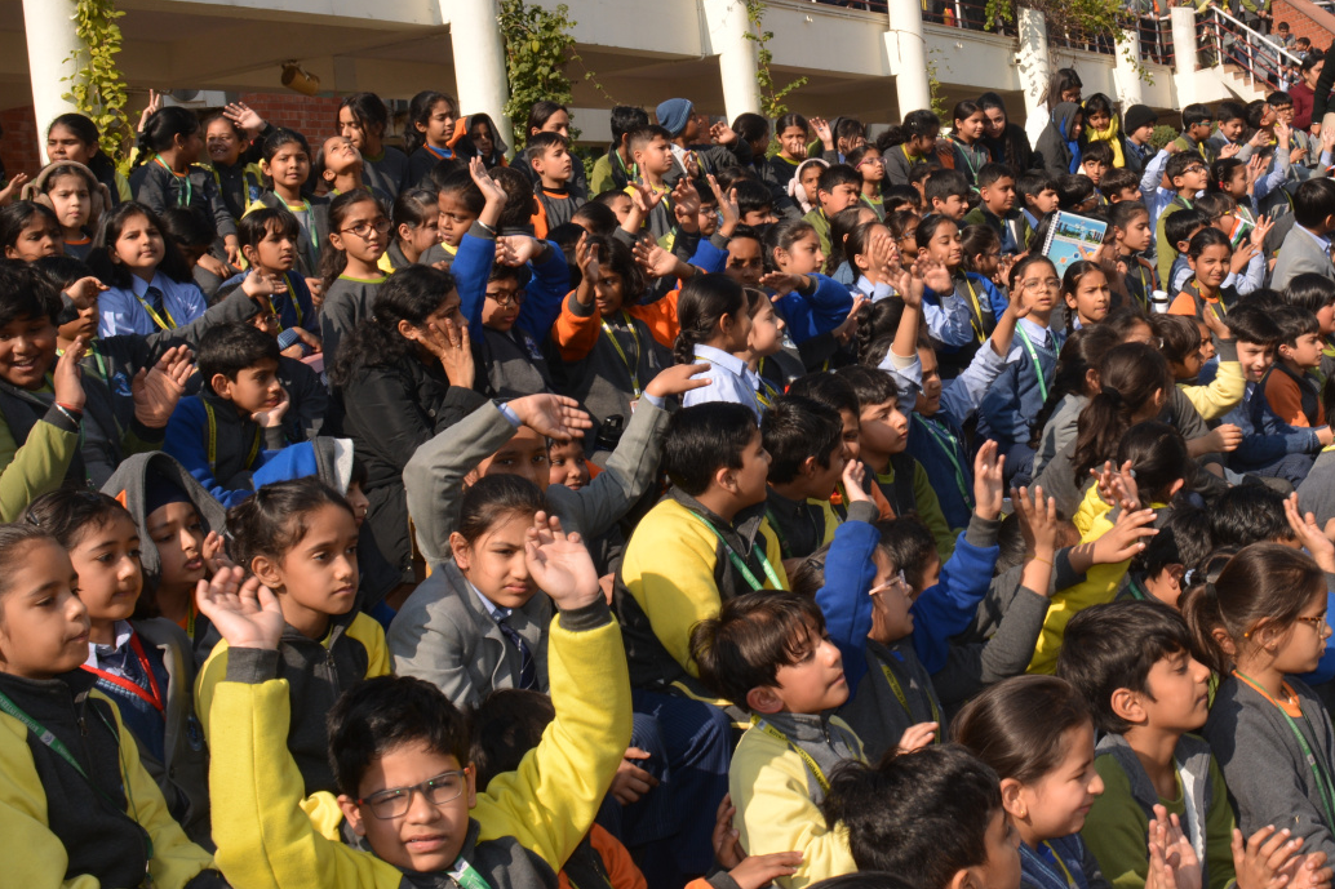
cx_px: 913
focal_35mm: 47
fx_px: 1743
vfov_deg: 28.6
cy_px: 386
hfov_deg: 41.3
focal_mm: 18
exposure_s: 1/200
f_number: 11
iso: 100
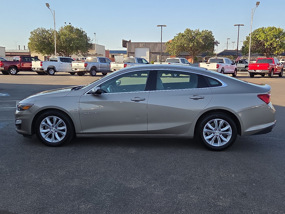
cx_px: 142
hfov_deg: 52.6
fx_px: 288
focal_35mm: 35
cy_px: 107
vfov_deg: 40.7
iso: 25
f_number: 1.8
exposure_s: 1/714
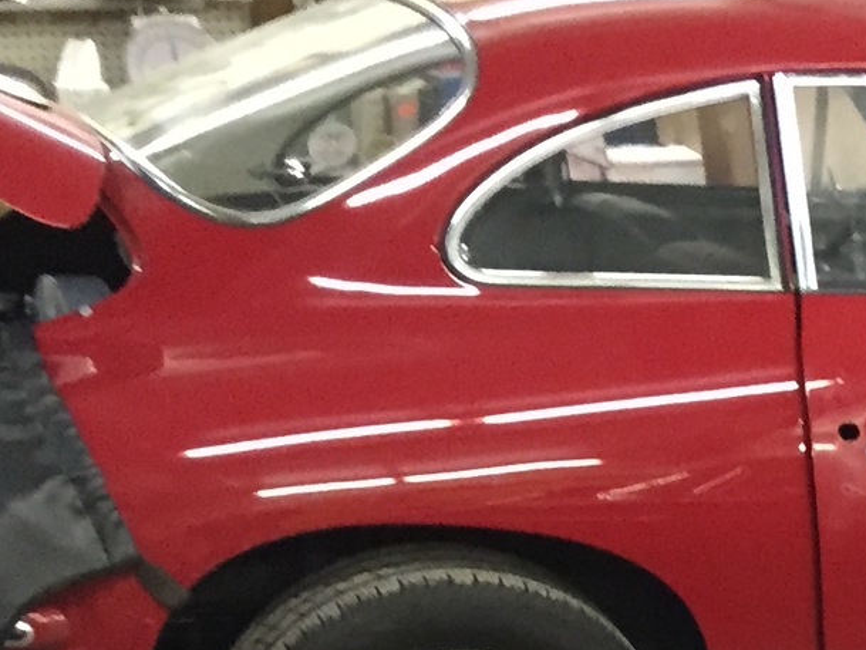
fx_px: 2978
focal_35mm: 119
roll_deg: -0.4
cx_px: 1721
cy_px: 1292
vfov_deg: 11.3
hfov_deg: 14.0
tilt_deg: -26.2
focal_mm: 4.15
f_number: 2.2
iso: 250
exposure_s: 1/24
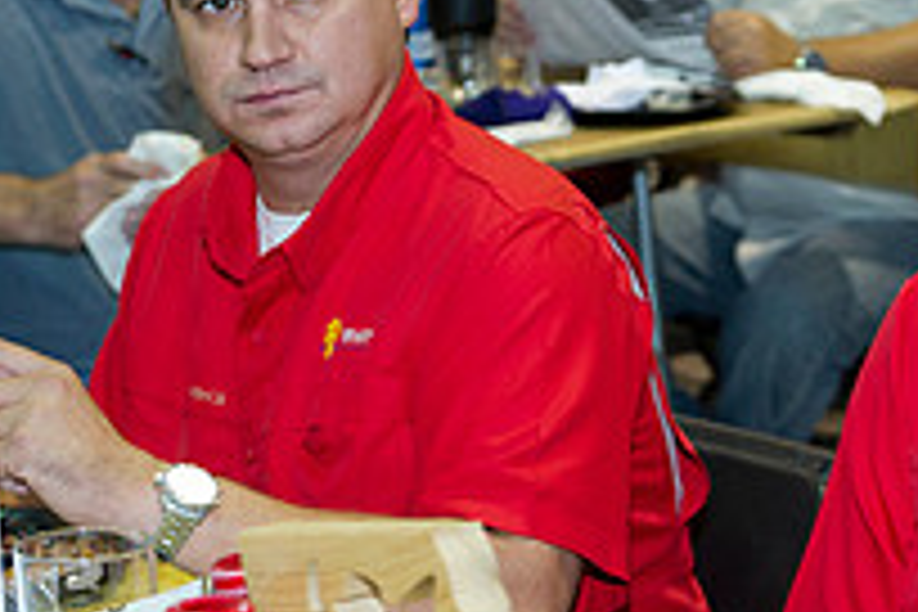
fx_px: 3621
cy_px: 351
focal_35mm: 142
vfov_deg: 9.7
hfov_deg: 14.3
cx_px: 796
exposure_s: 1/80
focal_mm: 50
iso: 1250
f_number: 4
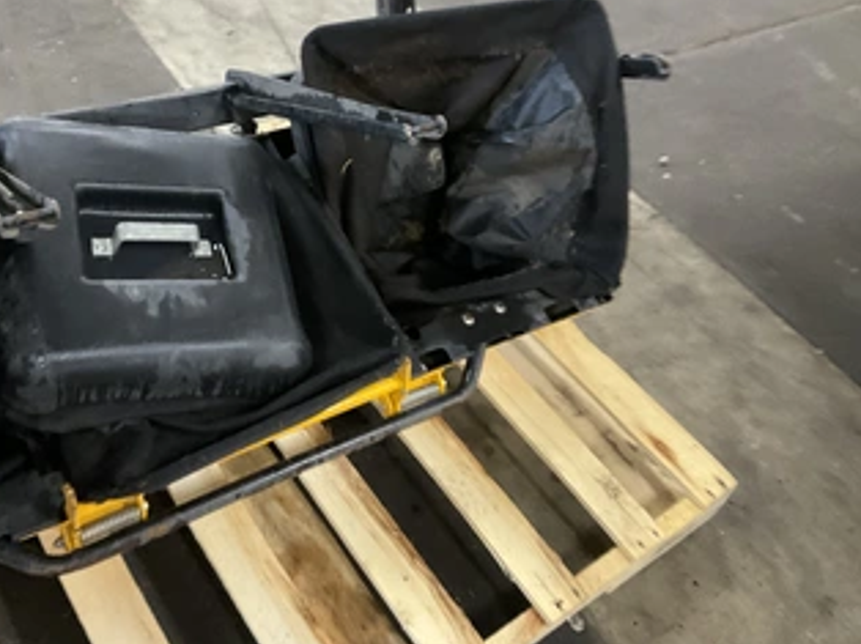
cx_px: 335
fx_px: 920
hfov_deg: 49.8
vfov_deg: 38.3
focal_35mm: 37
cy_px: 236
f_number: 1.8
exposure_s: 1/40
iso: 320
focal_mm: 3
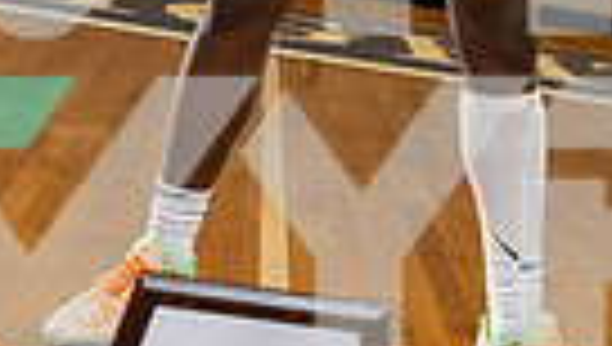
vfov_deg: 14.1
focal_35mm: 83
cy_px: -99
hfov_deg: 25.2
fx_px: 1349
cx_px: 477
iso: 400
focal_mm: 24
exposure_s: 1/125
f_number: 4
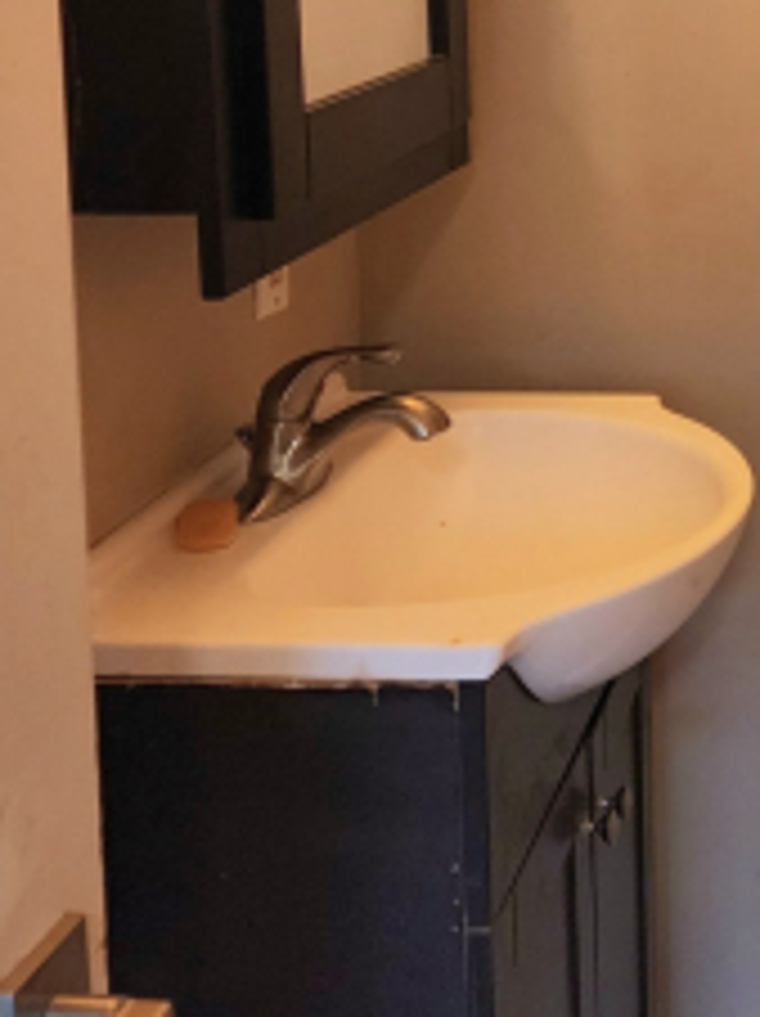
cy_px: 115
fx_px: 1994
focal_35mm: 68
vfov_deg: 27.6
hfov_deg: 20.7
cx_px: 809
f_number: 1.8
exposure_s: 1/120
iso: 500
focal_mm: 6.4
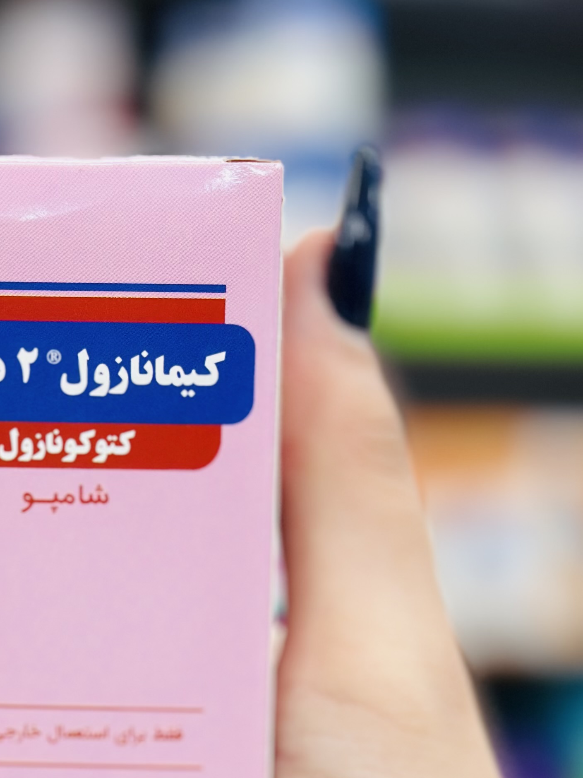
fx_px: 2313
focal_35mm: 103
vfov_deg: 18.7
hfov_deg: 14.3
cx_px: 83
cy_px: 727
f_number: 1.78
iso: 80
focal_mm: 6.86
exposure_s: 1/123
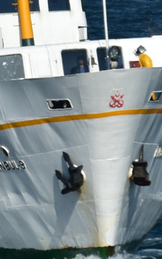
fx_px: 9075
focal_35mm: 1284
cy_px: 26
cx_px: -30
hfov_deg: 1.0
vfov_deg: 1.6
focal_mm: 155
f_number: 13
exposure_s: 1/80
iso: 100
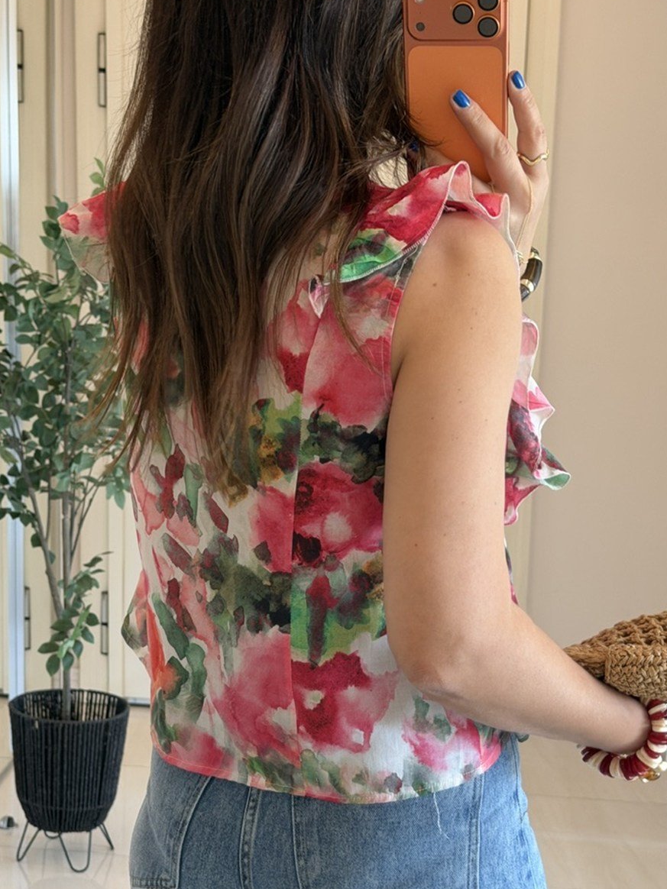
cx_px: 300
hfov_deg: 22.2
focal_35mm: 66
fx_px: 1696
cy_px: 576
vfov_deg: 29.2
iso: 200
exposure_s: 1/60
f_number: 1.78
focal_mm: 6.76
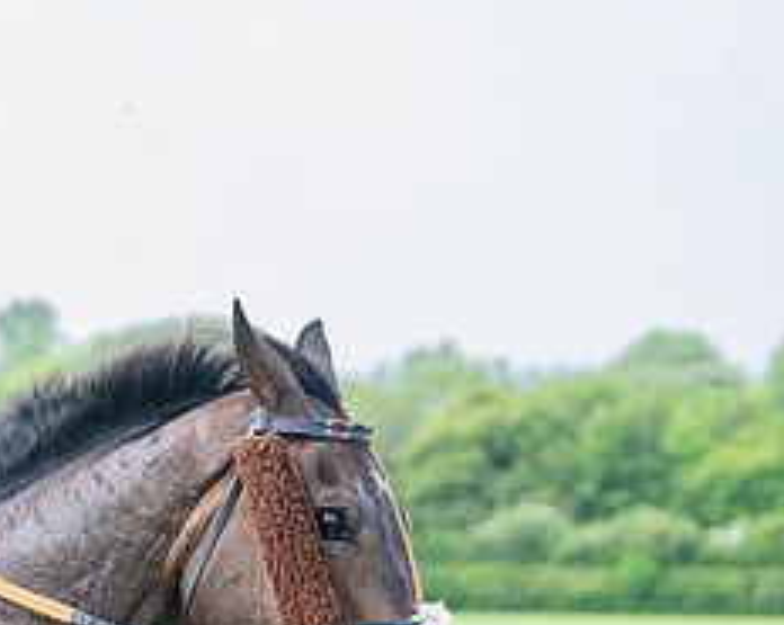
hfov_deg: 6.7
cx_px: 41
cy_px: 672
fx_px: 6651
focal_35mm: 287
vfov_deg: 5.4
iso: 400
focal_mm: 70
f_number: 2.8
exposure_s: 1/2000
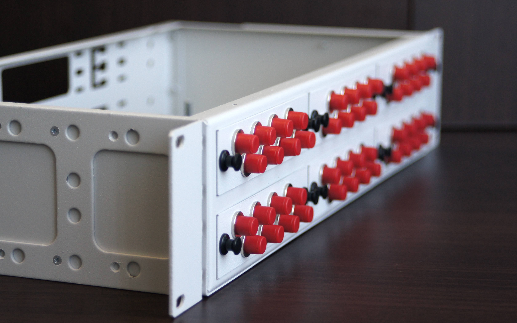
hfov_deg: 19.5
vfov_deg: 12.2
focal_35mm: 107
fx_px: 1508
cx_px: 259
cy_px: 161
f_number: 4.5
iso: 500
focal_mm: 70
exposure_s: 1/125
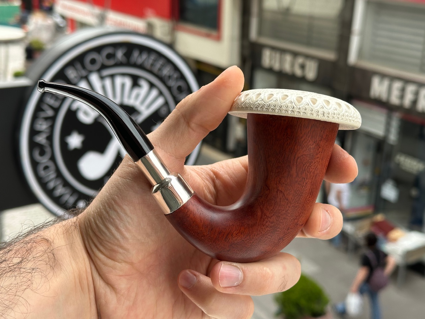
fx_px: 589
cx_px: 212
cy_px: 160
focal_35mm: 48
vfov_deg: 30.3
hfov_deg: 39.7
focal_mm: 6.86
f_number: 1.78
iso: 64
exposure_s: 1/719
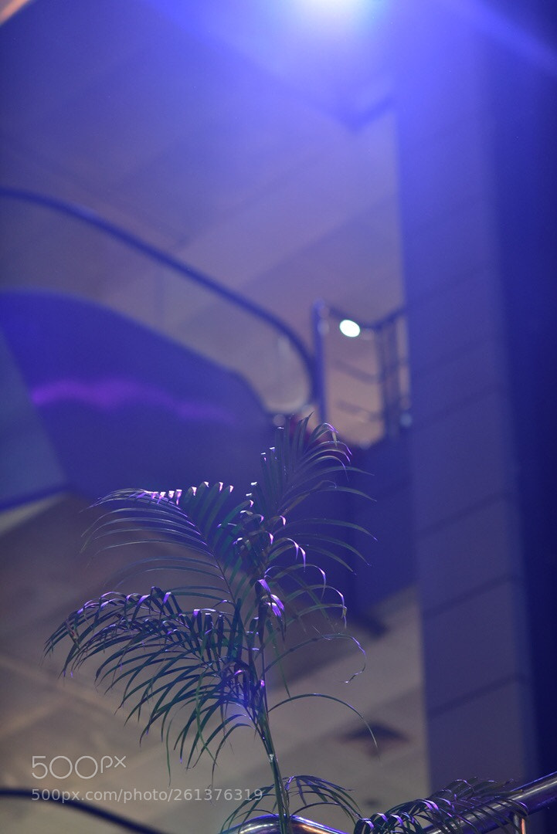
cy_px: 417
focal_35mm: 135
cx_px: 278
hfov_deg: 10.2
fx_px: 3130
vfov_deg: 15.2
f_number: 3.2
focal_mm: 135
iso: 2000
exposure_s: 1/250
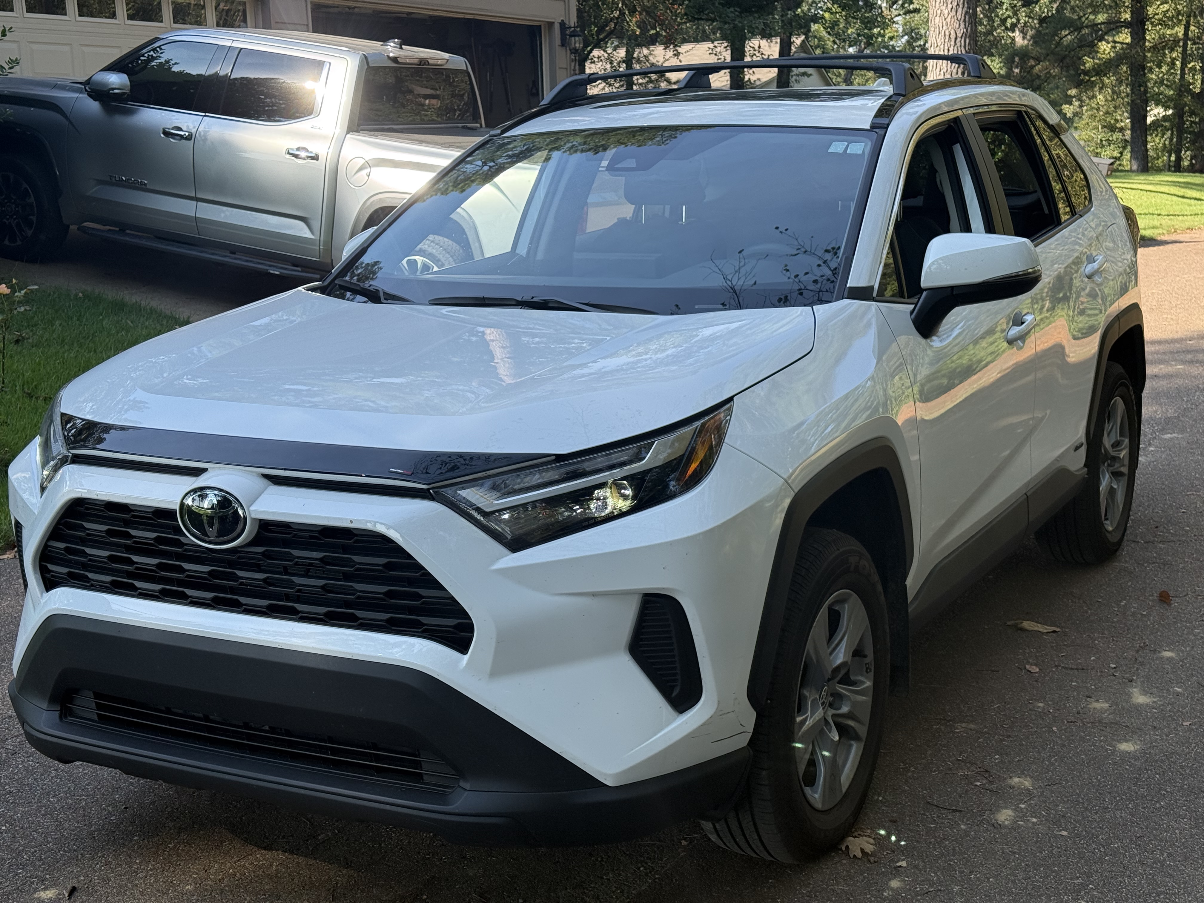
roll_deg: +2.3
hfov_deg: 39.7
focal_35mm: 48
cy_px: 452
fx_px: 1670
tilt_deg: -10.4
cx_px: 602
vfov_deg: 30.3
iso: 80
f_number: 1.78
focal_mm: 6.76
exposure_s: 1/1403
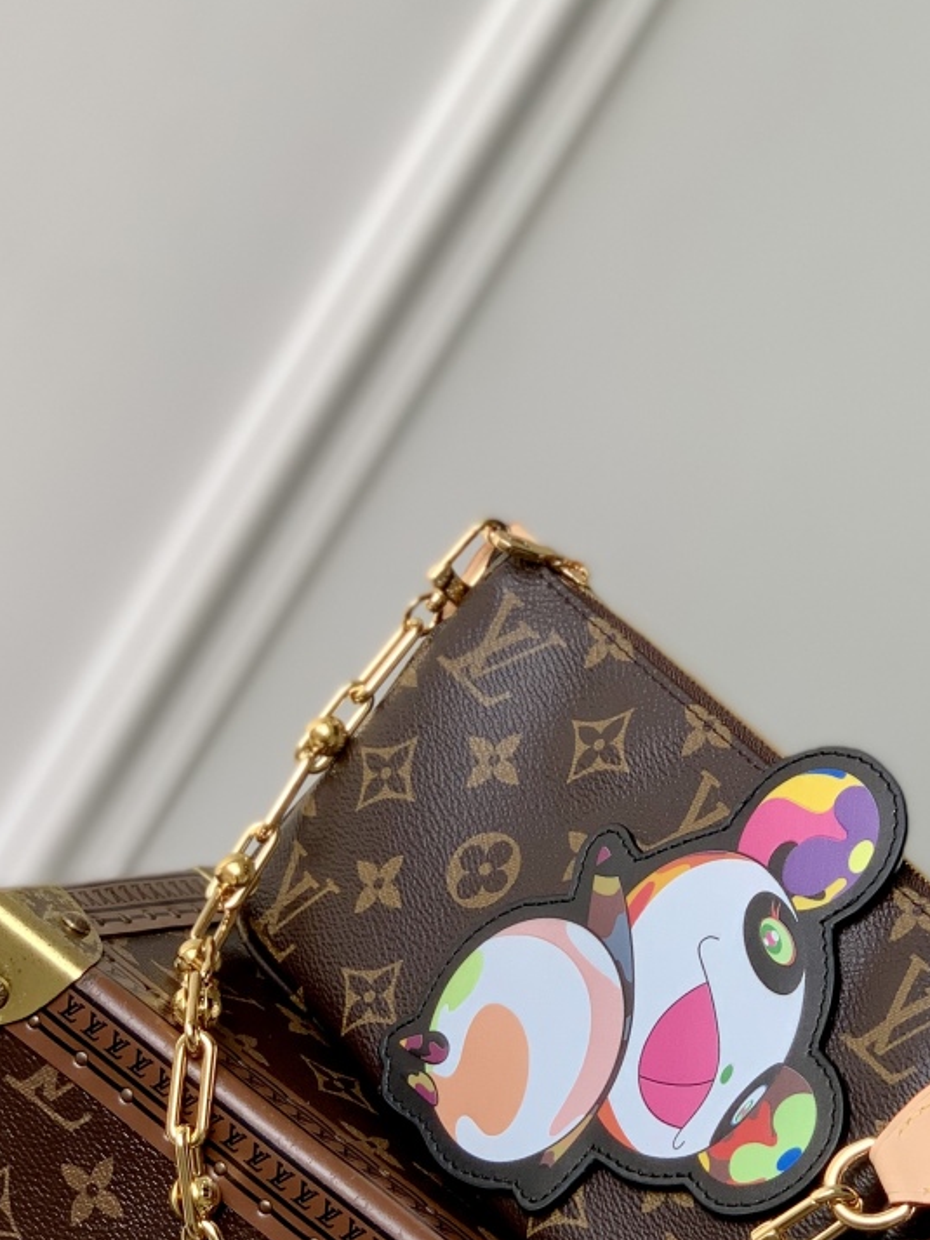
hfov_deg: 14.1
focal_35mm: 105
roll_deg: -32.9
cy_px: 850
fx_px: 3760
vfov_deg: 18.7
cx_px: 631
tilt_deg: -11.3
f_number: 2.4
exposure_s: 1/122
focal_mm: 6
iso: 16
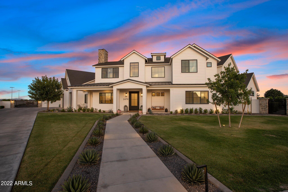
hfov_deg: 96.7
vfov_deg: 73.7
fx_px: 128
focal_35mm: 16
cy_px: 96
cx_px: 144
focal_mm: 16
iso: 200
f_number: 13
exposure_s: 1/1.67
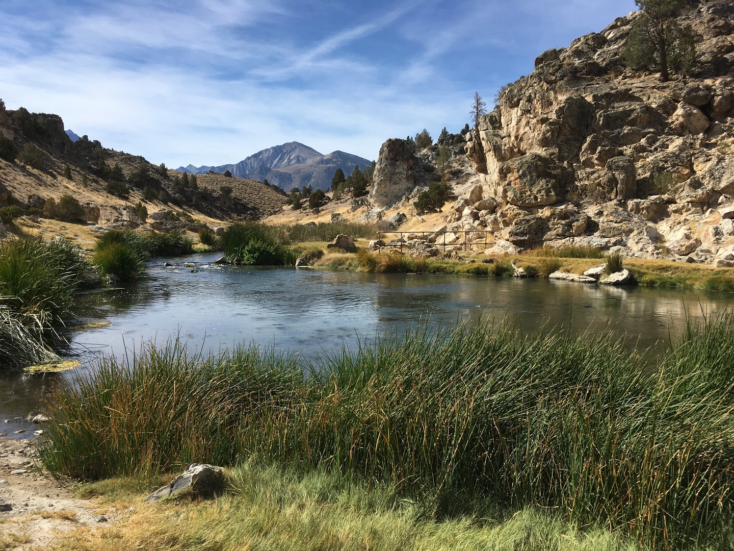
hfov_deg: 61.7
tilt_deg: -4.3
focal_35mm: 29
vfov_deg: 48.2
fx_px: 615
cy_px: 276
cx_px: 367
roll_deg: +0.3
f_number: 2.2
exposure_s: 1/1789
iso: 25
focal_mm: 4.15
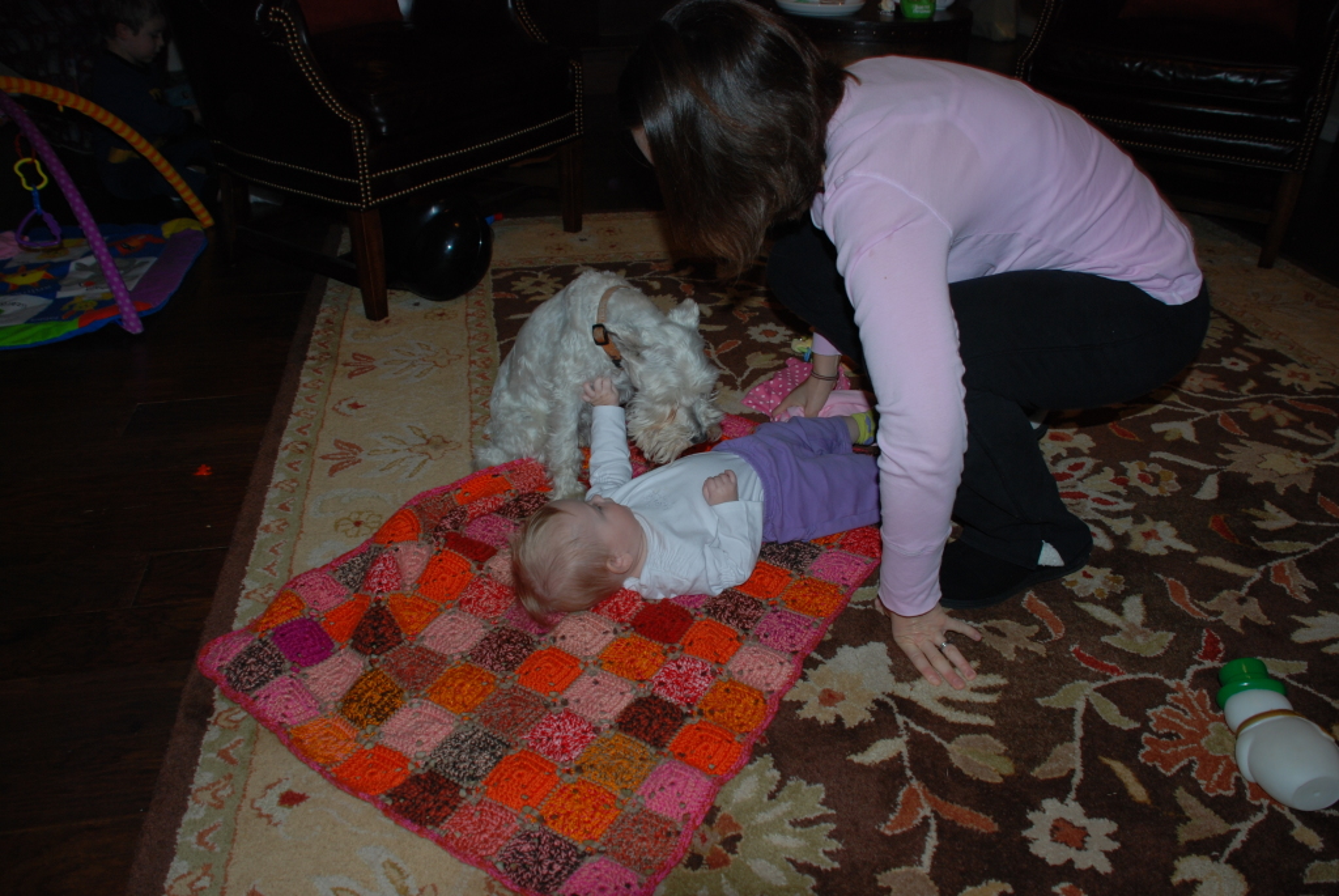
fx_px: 1117
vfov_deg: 43.7
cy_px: 448
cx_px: 670
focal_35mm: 30
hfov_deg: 61.9
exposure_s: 1/60
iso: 200
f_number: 3.8
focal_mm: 20
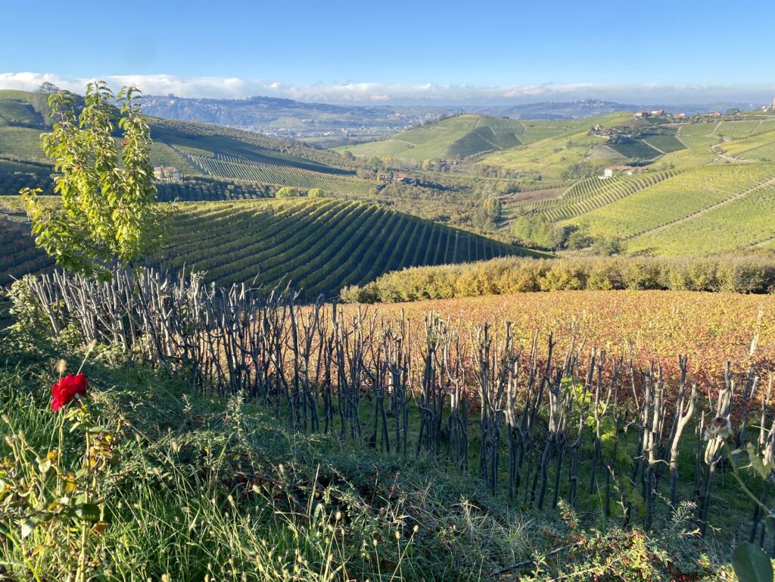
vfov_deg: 53.1
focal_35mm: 26
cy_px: 291
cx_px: 388
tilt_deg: -16.8
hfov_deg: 67.3
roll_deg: -0.4
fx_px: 582
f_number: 1.8
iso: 32
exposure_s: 1/616
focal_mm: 4.25
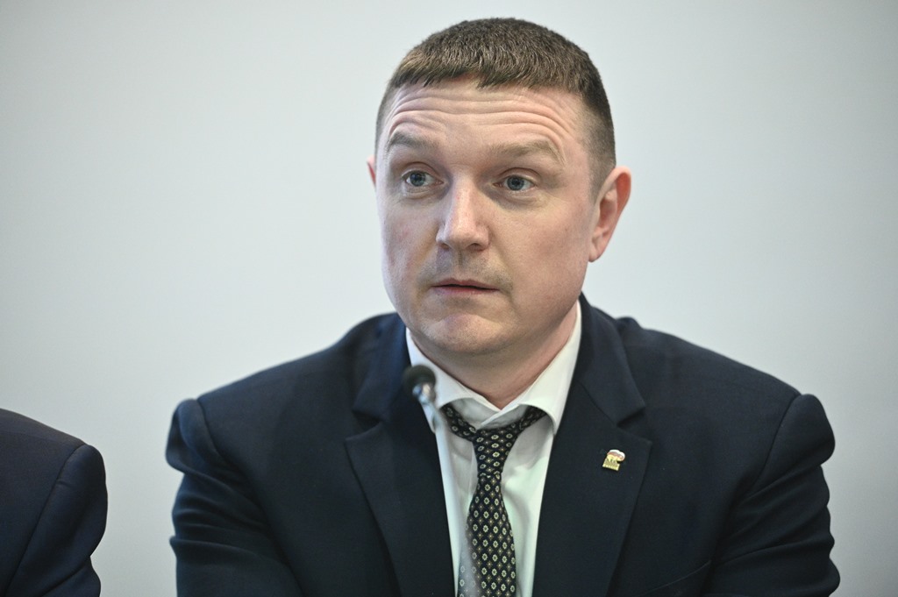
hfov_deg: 11.1
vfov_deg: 7.4
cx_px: 449
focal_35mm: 185
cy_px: 298
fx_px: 4611
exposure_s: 1/125
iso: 5000
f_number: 3.2
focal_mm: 185
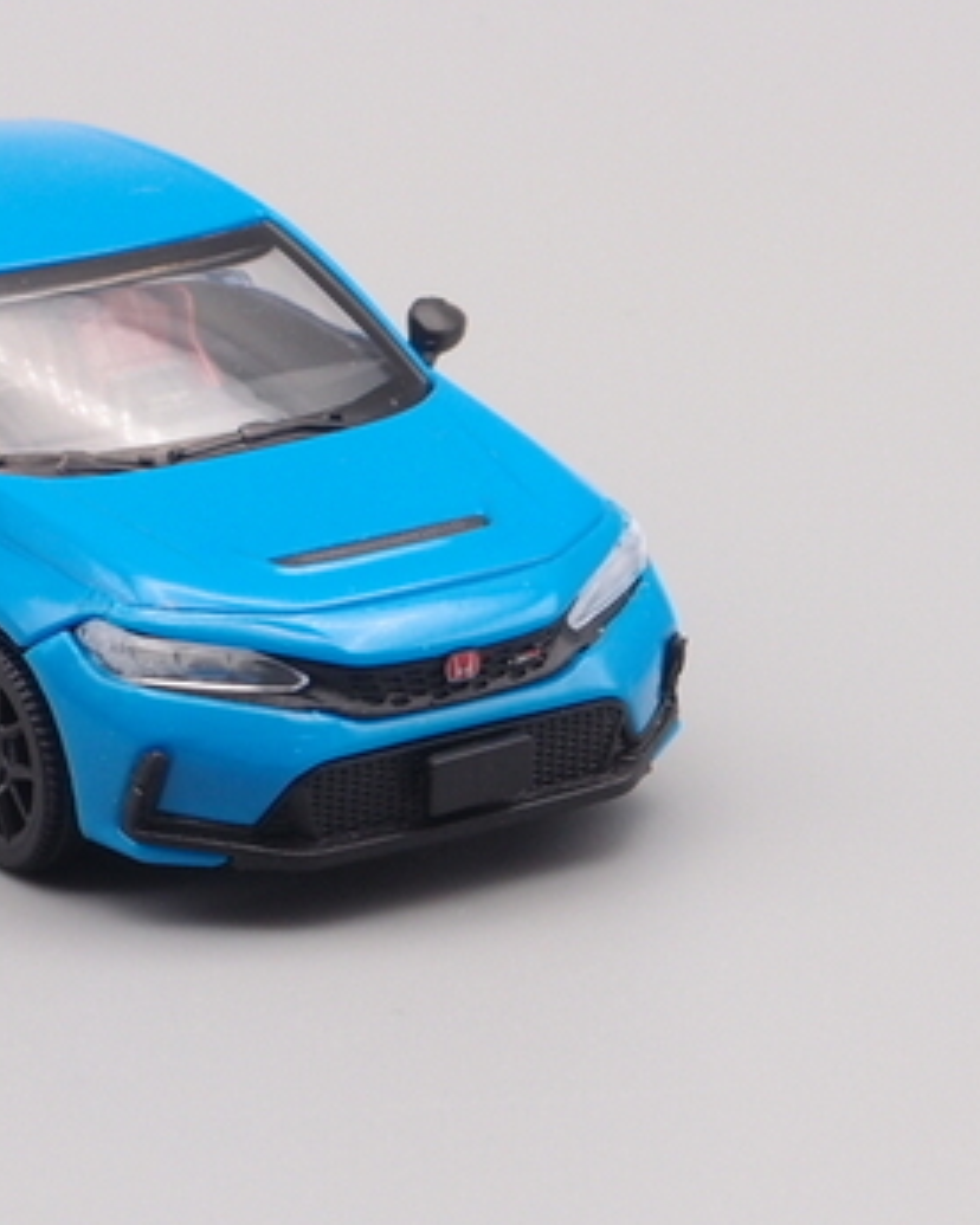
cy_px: 636
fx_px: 6889
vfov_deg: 10.2
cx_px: 238
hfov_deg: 8.1
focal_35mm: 190
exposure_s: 1/8
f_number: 8
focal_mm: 18.15
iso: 100
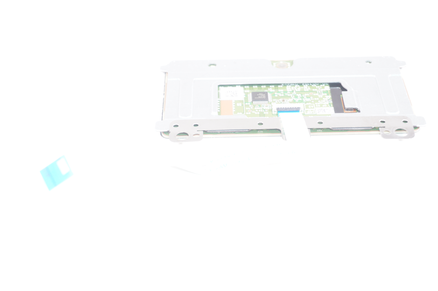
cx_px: 219
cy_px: 146
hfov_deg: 31.2
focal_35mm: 64
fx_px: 784
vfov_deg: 21.0
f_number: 5.6
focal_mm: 43
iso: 640
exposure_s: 1/80
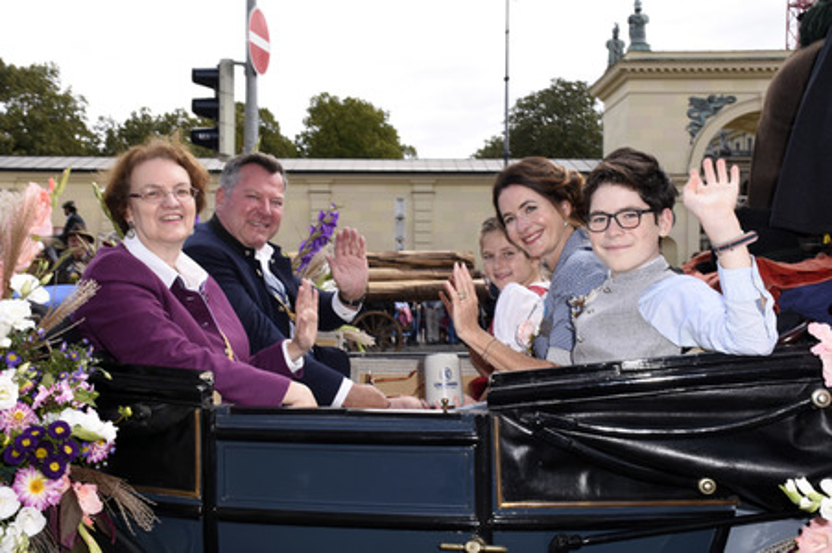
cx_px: 416
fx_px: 1039
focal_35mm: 45
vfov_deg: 29.8
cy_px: 276
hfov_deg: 43.6
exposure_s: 1/160
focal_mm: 30
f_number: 9
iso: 250
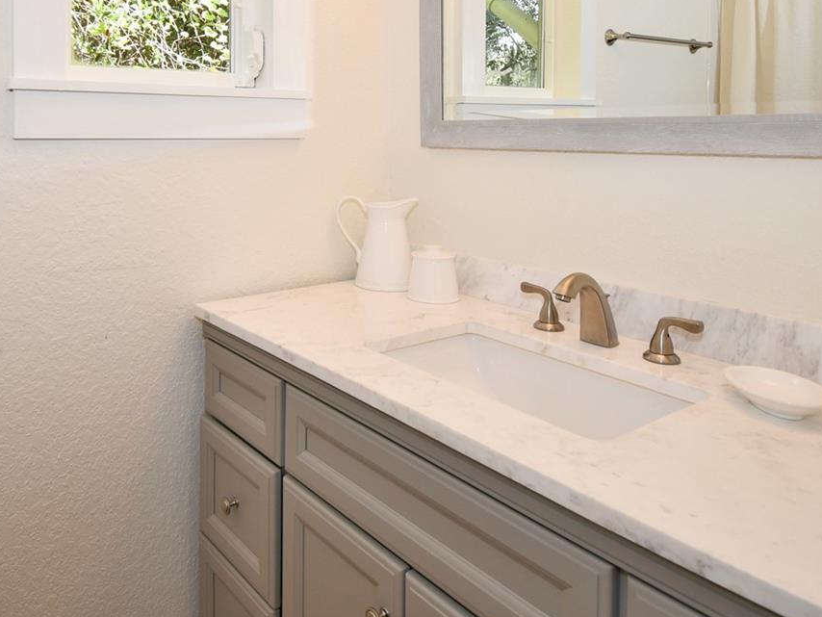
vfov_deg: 48.9
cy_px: 138
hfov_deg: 64.1
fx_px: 641
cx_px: 295
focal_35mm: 27
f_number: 5
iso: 200
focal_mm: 10
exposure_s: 1/100
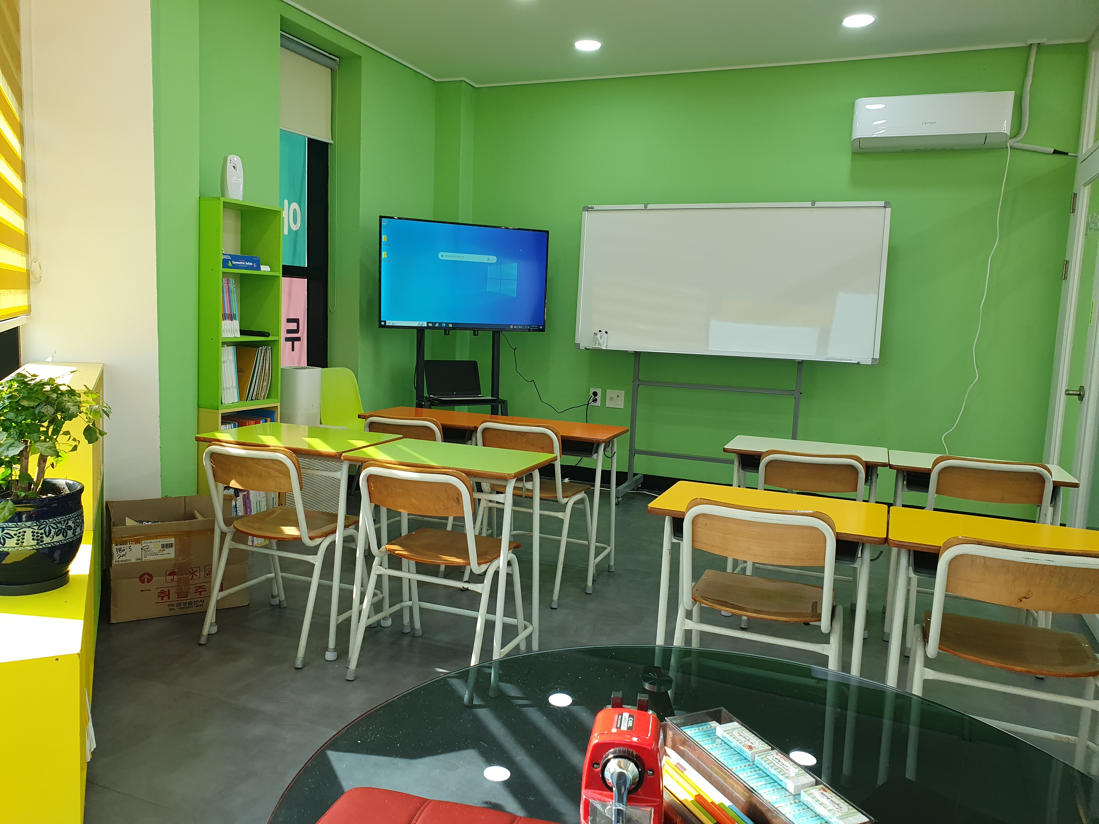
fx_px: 825
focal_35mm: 26
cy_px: 412
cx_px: 550
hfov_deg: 67.3
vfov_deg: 53.1
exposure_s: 1/120
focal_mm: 4.32
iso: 100
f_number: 2.4
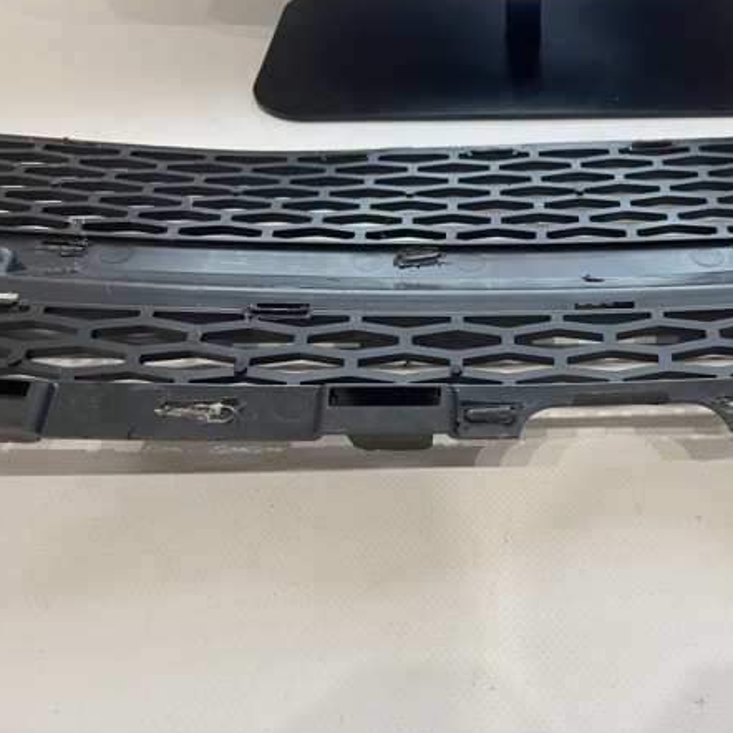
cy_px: 356
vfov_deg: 51.1
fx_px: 767
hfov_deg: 50.0
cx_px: 499
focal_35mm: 32
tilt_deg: -48.6
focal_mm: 5.1
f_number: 1.6
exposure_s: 1/50
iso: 80
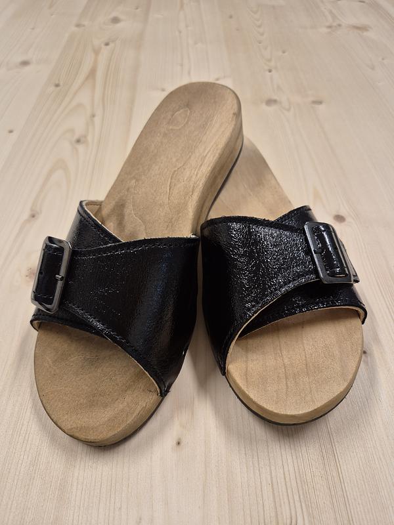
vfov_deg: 73.9
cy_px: 262
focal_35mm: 23
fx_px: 349
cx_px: 197
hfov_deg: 58.9
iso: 200
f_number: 1.8
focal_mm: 5.4
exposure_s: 1/100
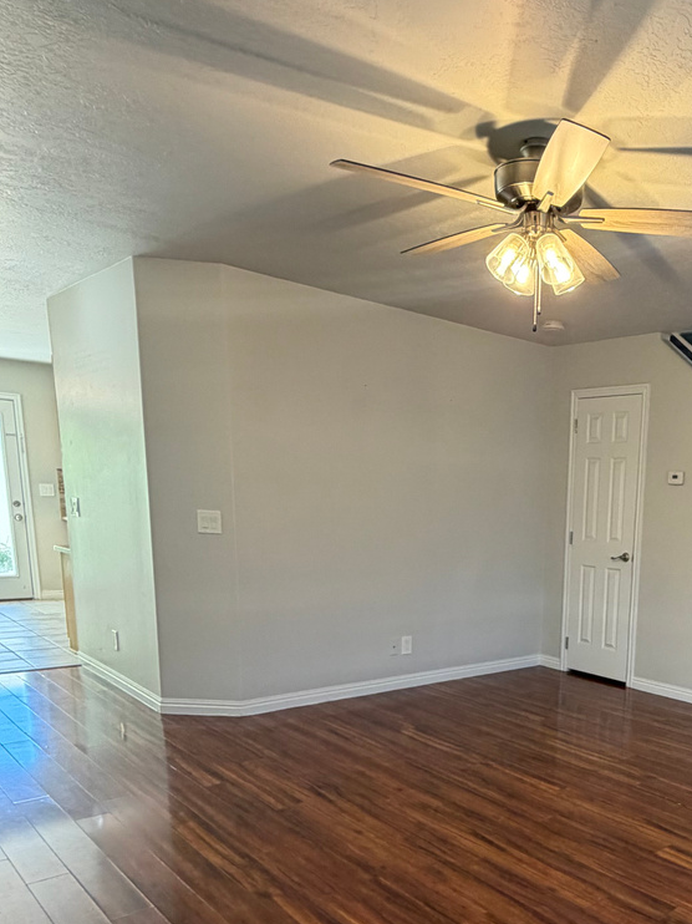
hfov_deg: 44.9
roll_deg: -2.5
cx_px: 589
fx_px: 773
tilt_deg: -12.0
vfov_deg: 59.1
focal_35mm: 29
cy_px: 670
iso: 250
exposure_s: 1/60
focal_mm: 2.22
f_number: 2.2
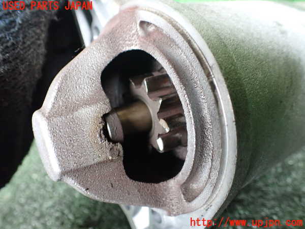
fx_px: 264
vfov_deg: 46.8
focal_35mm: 30
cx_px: 152
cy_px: 114
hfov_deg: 60.0
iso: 800
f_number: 2.3
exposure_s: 1/30
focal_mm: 5.4
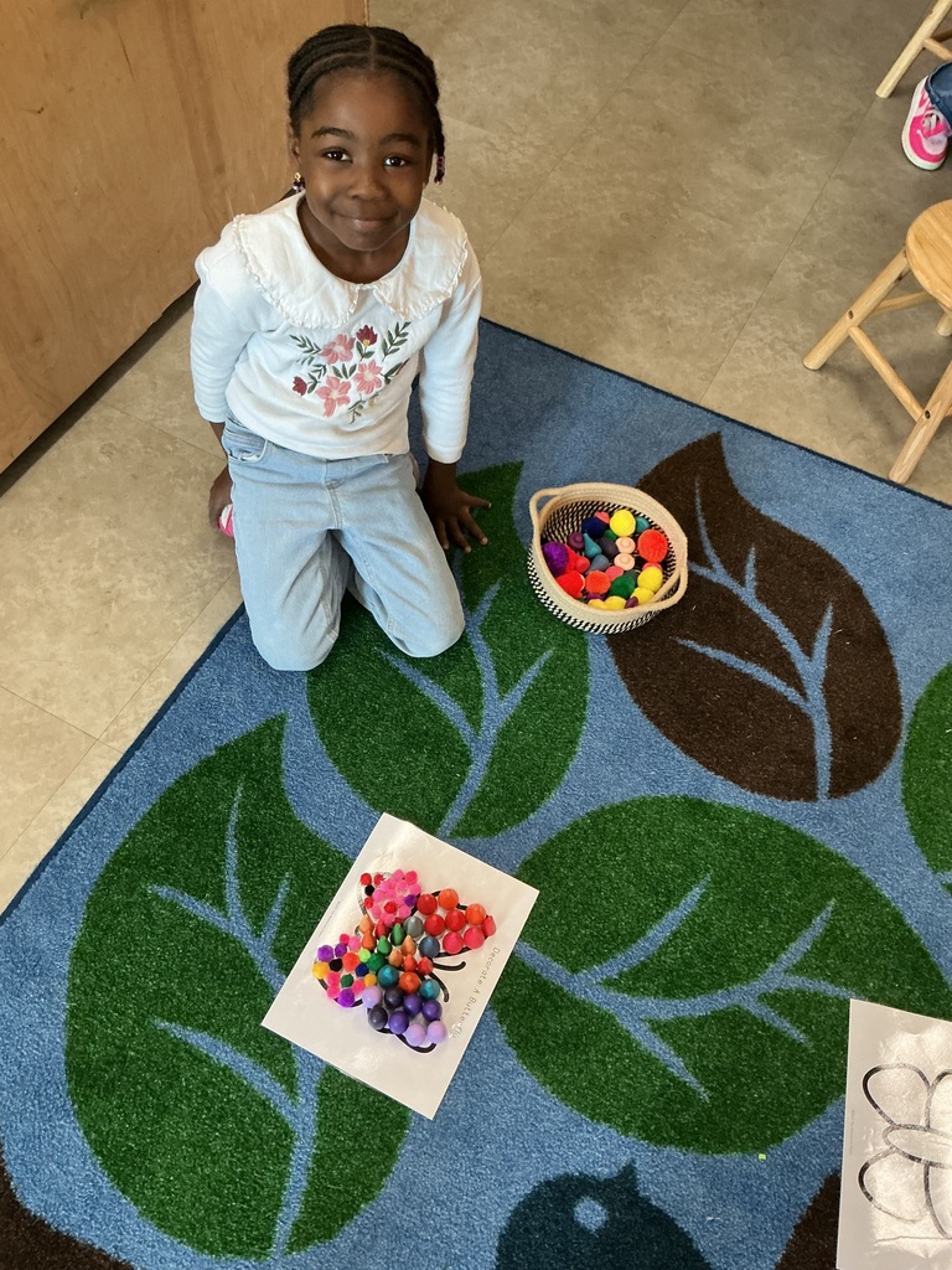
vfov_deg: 61.7
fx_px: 1063
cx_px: 476
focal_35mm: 29
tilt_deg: -60.5
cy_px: 635
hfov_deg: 48.2
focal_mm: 3
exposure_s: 1/40
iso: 200
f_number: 1.8
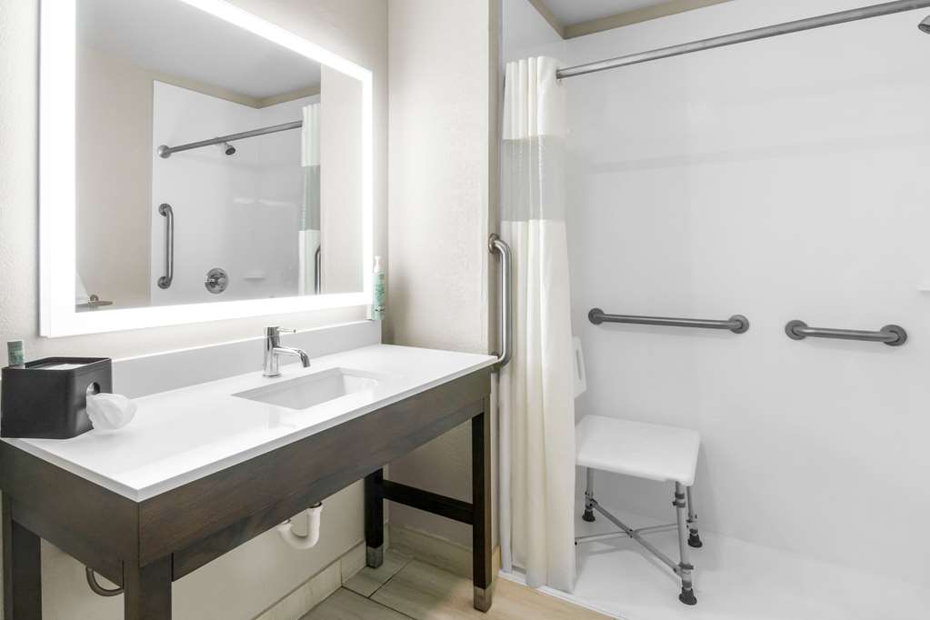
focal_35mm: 16
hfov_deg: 95.0
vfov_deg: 72.1
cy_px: 310
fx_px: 426
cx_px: 465
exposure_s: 1/6
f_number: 8
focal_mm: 11
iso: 800
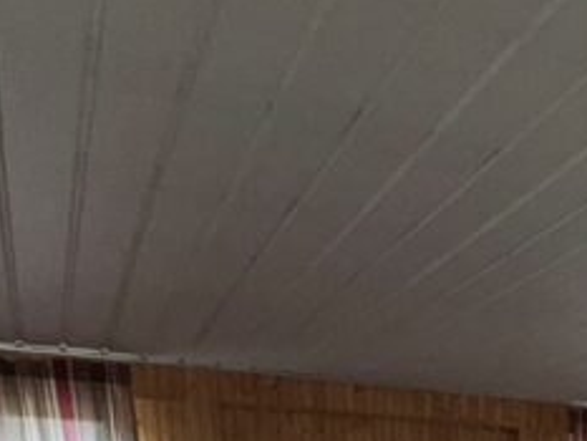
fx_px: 814
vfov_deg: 22.9
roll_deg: -2.0
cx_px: 579
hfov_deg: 36.0
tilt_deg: -14.8
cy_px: 706
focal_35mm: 48
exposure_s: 1/60
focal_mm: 2.22
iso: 80
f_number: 2.2
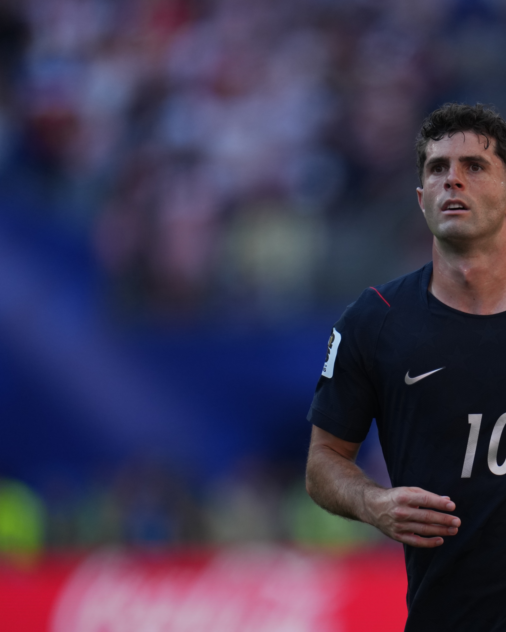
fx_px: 13553
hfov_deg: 2.1
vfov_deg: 2.7
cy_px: 366
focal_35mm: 724
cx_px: 560
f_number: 2.8
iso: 640
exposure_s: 1/2500
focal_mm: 400
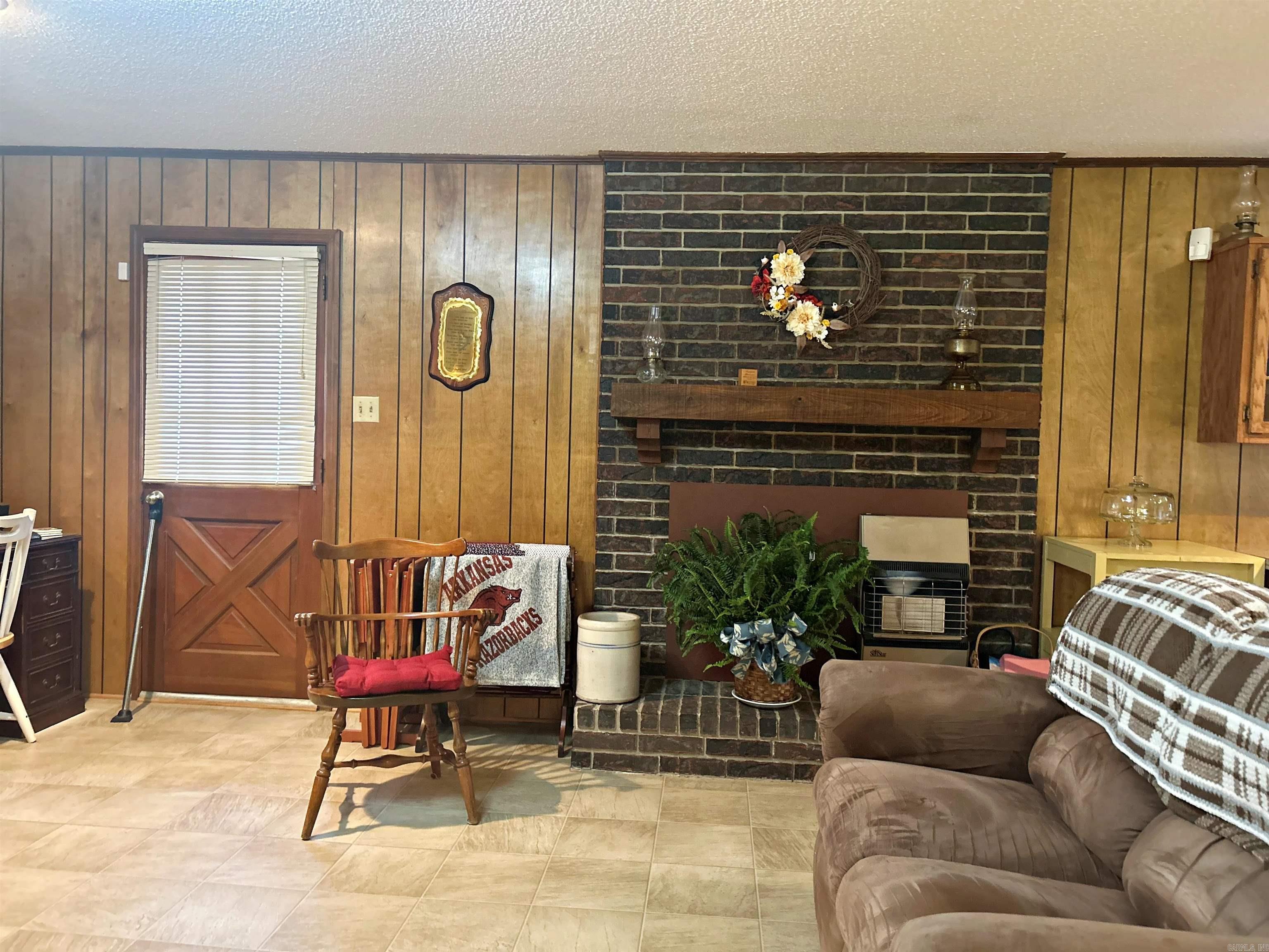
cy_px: 476
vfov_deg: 53.1
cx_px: 634
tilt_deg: -2.3
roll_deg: -2.6
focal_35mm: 26
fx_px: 953
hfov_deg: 67.3
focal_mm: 5.7
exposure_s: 1/60
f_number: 1.5
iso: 500
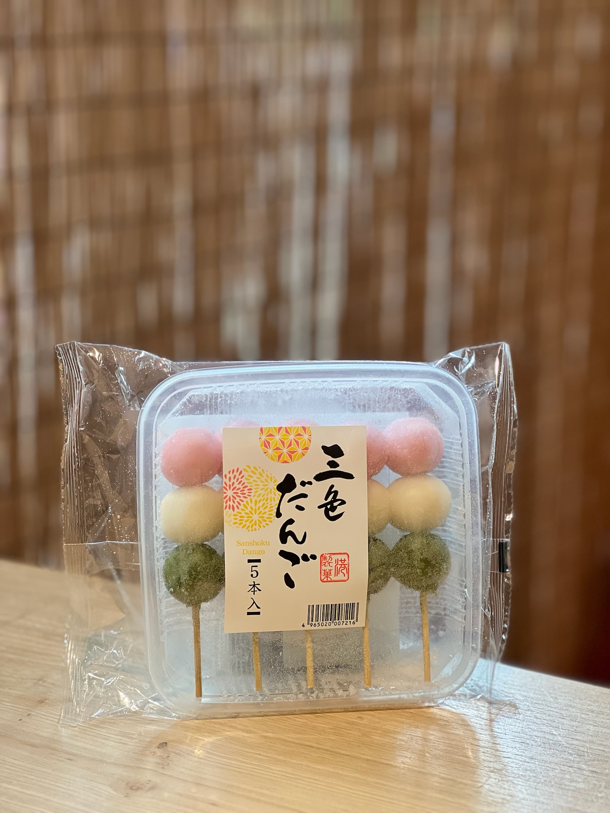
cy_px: 406
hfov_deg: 19.1
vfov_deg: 25.3
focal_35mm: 77
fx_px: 1809
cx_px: 305
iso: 160
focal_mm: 9
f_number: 2.8
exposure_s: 1/100
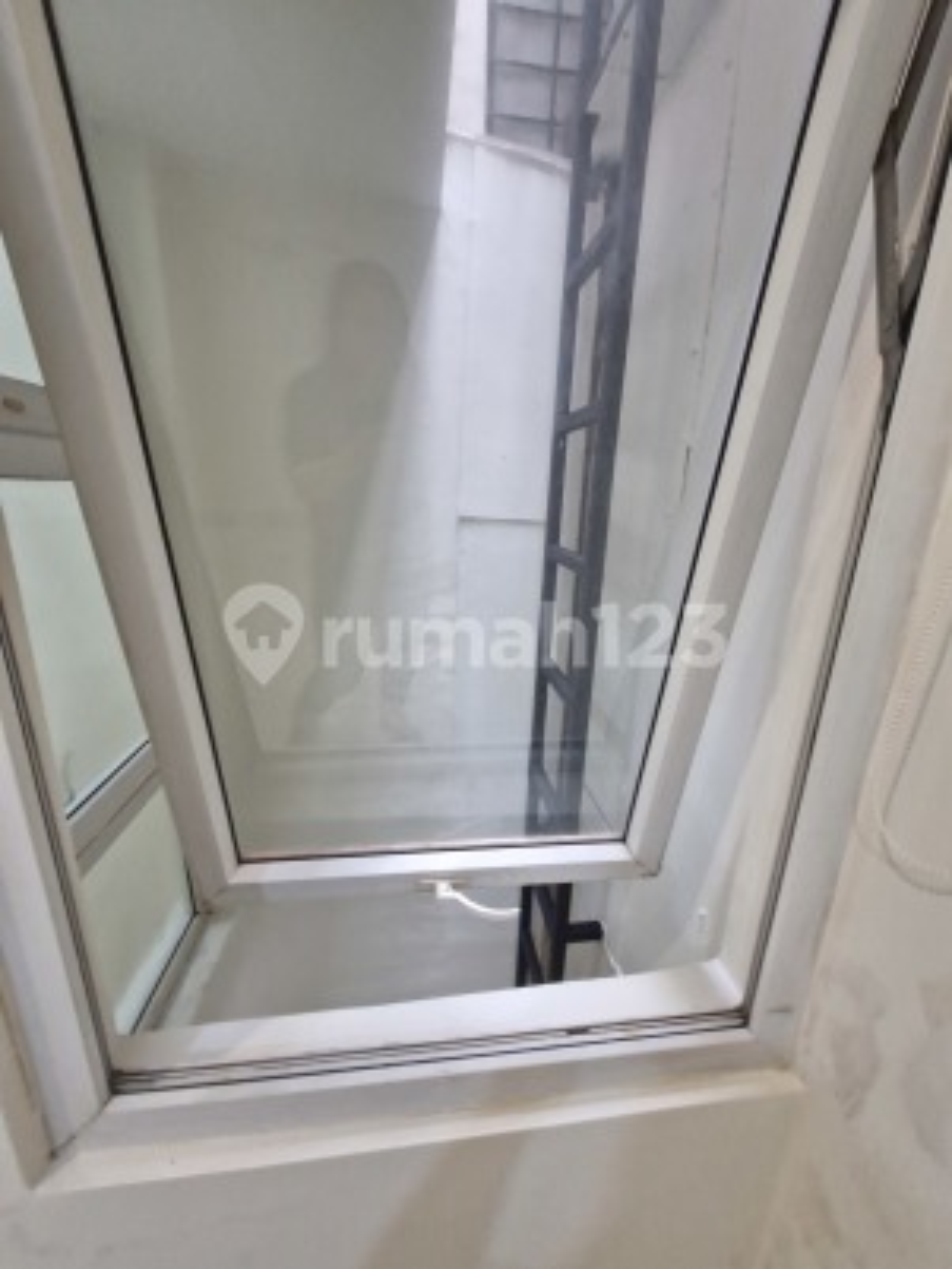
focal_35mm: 13
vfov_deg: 106.2
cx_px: 476
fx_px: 476
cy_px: 634
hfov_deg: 89.9
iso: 320
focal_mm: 1.74
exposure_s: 1/50
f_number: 2.2
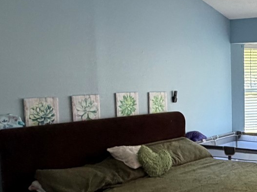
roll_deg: +0.3
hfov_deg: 33.0
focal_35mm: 51
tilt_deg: -6.1
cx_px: 281
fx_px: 379
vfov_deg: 28.5
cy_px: 118
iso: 320
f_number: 2.2
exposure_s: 1/60
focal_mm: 2.22
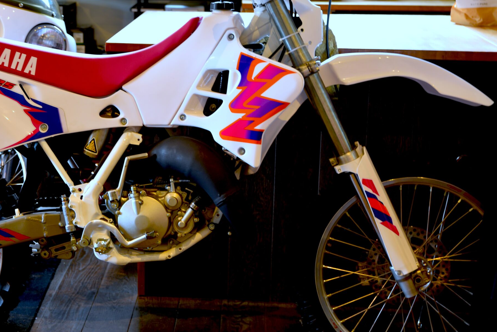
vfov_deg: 19.2
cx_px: 166
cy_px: 141
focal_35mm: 71
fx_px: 981
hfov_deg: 28.3
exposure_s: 1/4
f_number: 2.8
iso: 100
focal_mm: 50
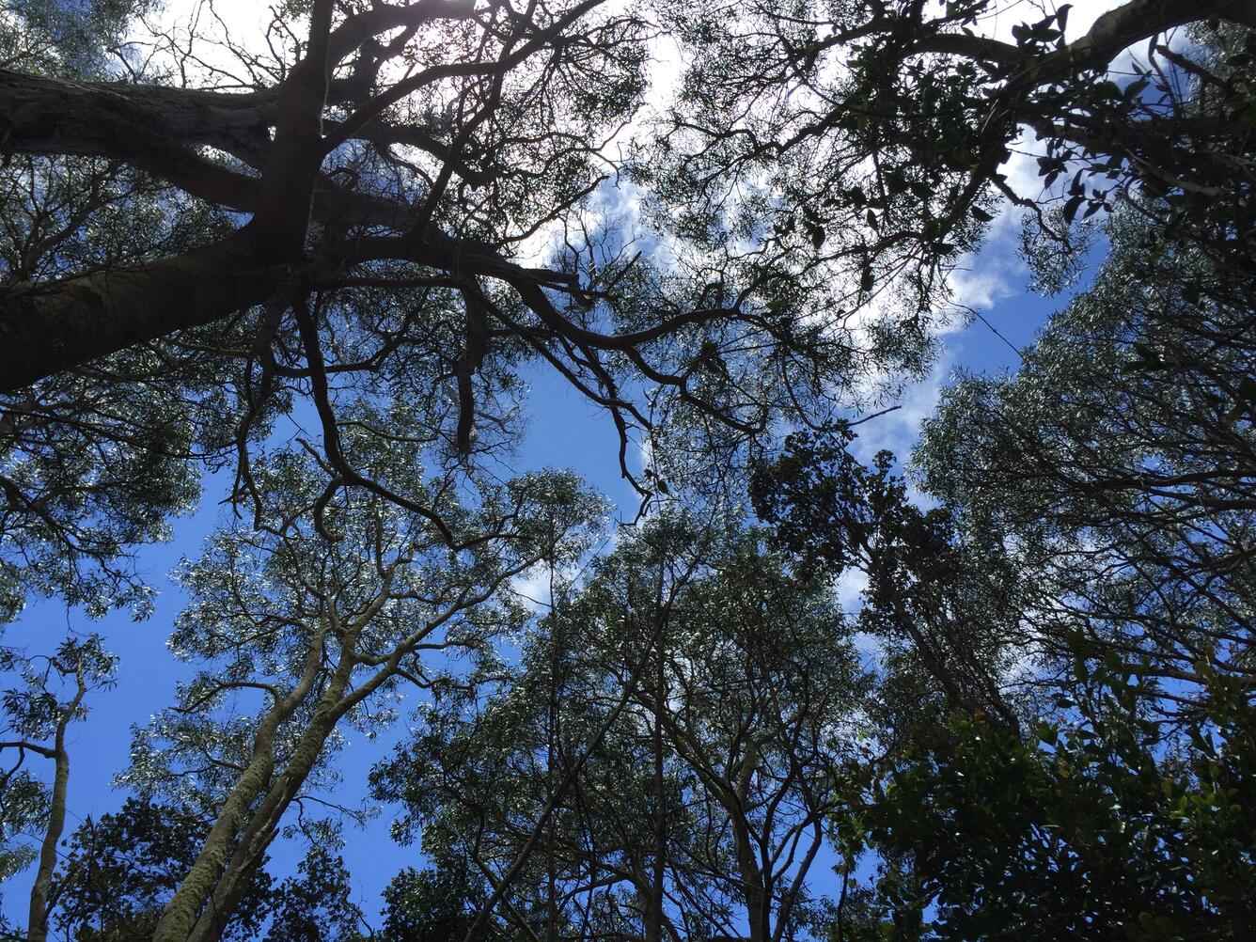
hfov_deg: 61.7
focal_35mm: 29
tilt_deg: +69.0
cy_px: 471
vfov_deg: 48.2
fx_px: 1052
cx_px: 628
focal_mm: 4.15
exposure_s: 1/1799
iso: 32
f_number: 2.2
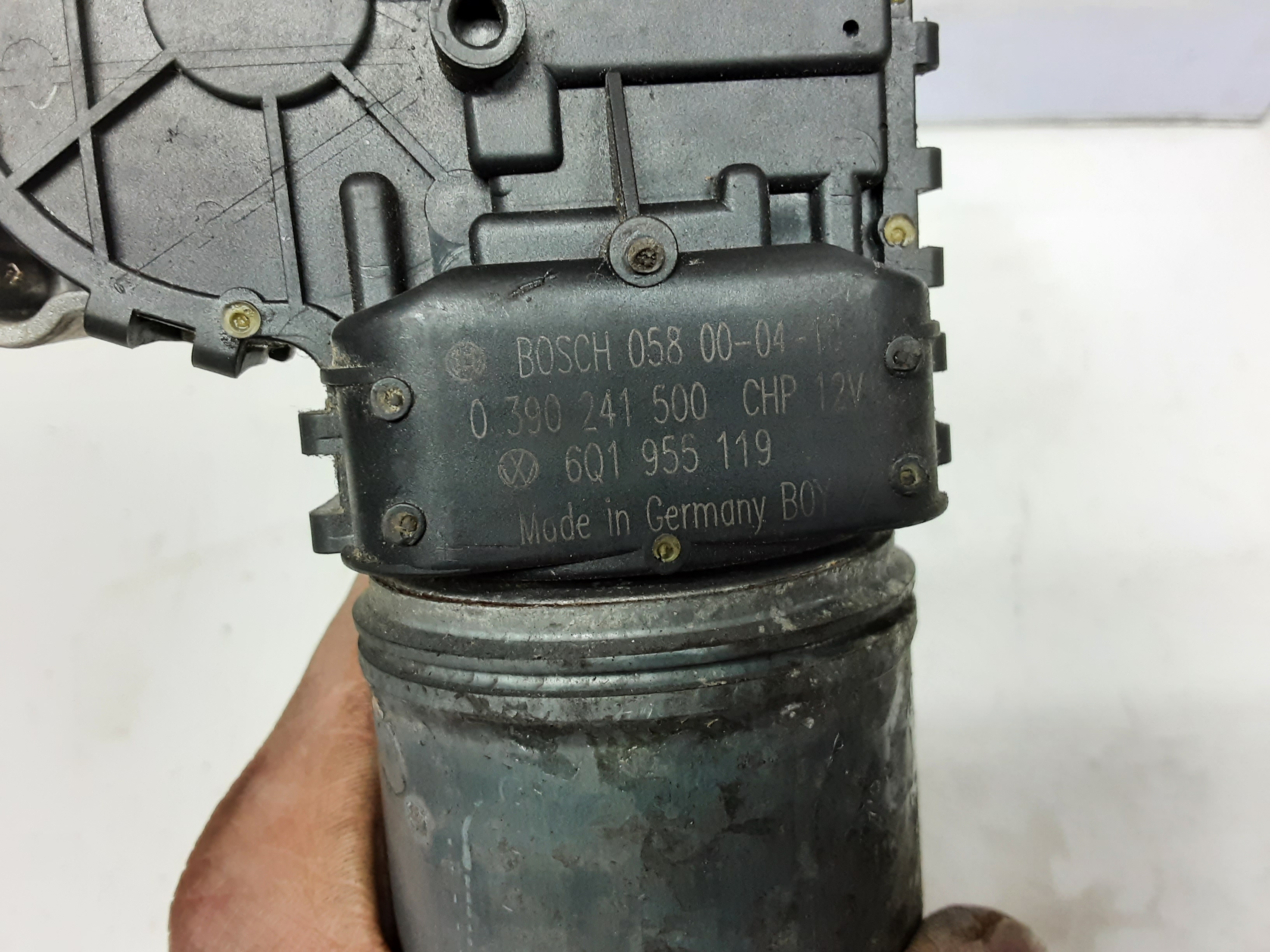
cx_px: 635
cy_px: 476
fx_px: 991
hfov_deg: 65.3
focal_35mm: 27
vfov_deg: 51.4
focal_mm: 2.91
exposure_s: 1/50
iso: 160
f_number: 1.9
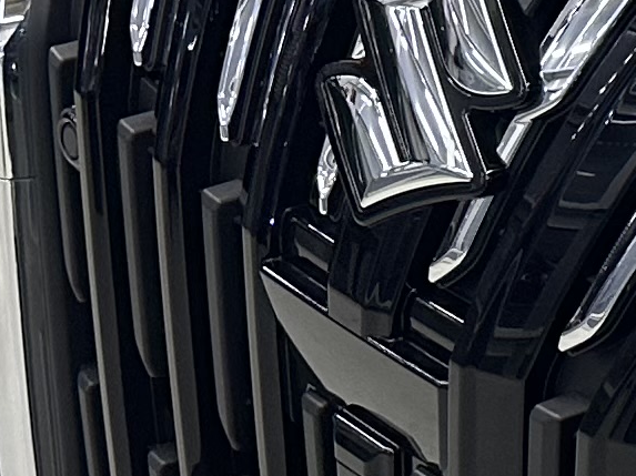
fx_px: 3103
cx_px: 1790
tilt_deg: -19.2
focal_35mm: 169
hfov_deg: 9.6
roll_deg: -9.9
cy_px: 182
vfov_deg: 8.8
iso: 125
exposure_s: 1/100
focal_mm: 6.86
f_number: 1.78
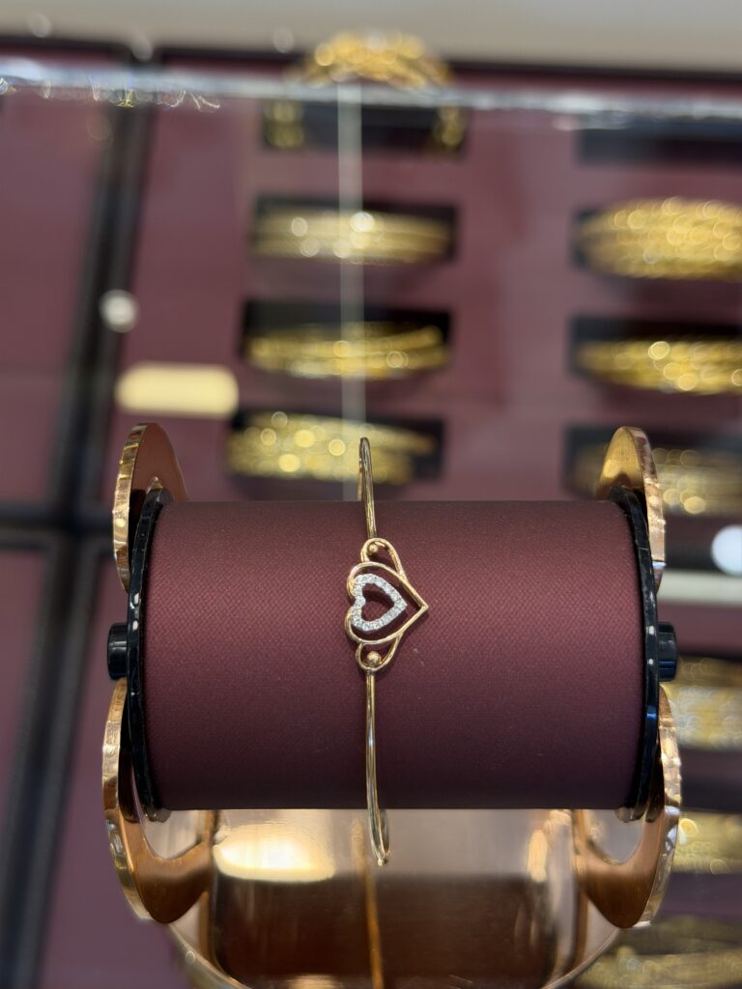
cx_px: 371
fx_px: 1372
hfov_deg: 30.3
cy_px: 494
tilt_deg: -50.3
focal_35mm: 48
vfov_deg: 39.7
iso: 50
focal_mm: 6.76
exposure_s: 1/188
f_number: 1.78
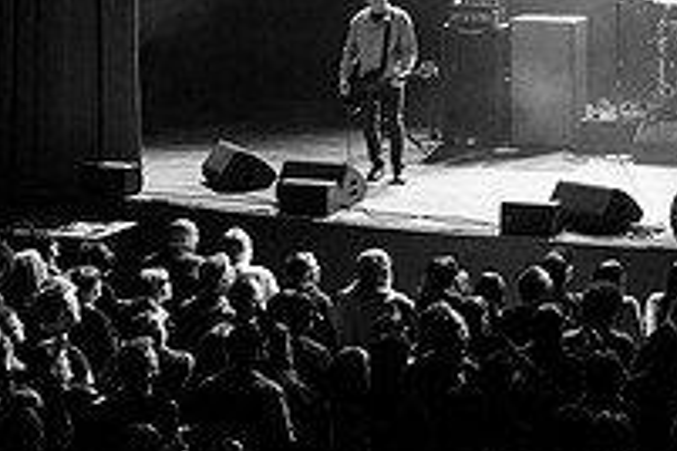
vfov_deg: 12.9
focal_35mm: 104
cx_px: 754
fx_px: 1956
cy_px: -59
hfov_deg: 18.8
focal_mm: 36
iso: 2500
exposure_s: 1/200
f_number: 3.2
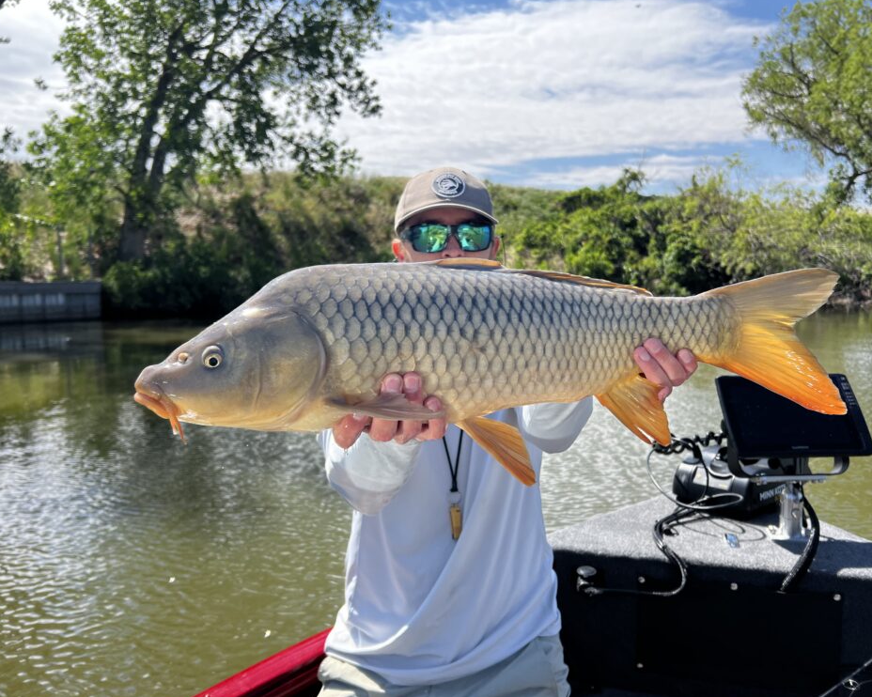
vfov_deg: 51.5
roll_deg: -0.5
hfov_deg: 62.2
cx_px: 466
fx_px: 722
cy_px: 348
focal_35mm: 28
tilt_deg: -8.2
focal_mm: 5.7
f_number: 1.5
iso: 50
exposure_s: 1/1575
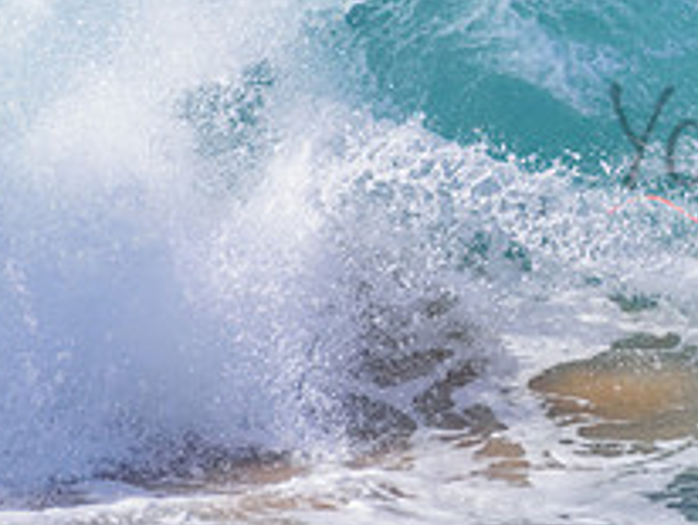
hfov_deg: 1.0
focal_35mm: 2030
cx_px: 959
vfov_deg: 0.7
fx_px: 40981
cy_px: 107
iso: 360
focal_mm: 500
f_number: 5.6
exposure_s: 1/2000
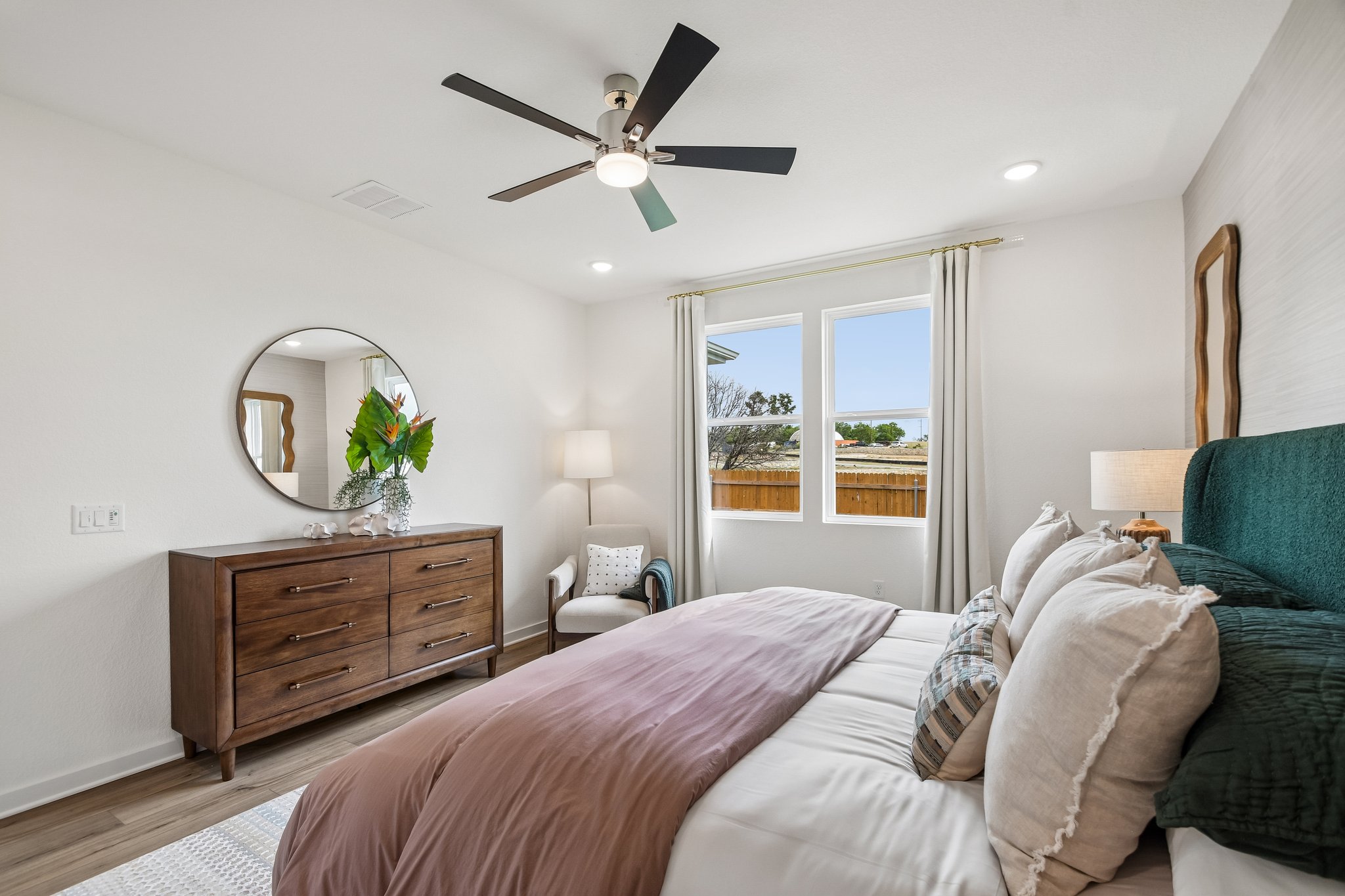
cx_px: 672
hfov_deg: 100.4
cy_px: 448
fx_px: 560
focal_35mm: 15
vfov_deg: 77.3
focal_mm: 10
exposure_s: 1/30
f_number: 8
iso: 400
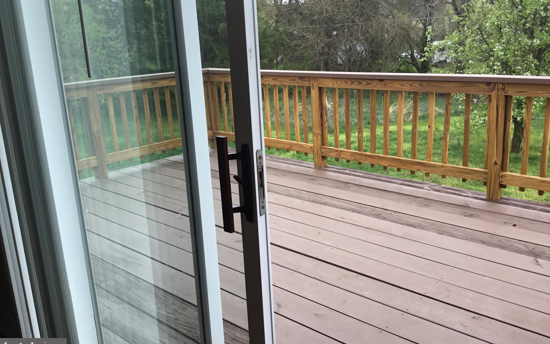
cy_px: 153
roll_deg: +2.6
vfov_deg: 38.3
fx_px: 495
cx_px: 275
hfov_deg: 58.1
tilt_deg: -14.9
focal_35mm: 33
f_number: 2.4
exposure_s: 1/120
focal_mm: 3.3
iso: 32
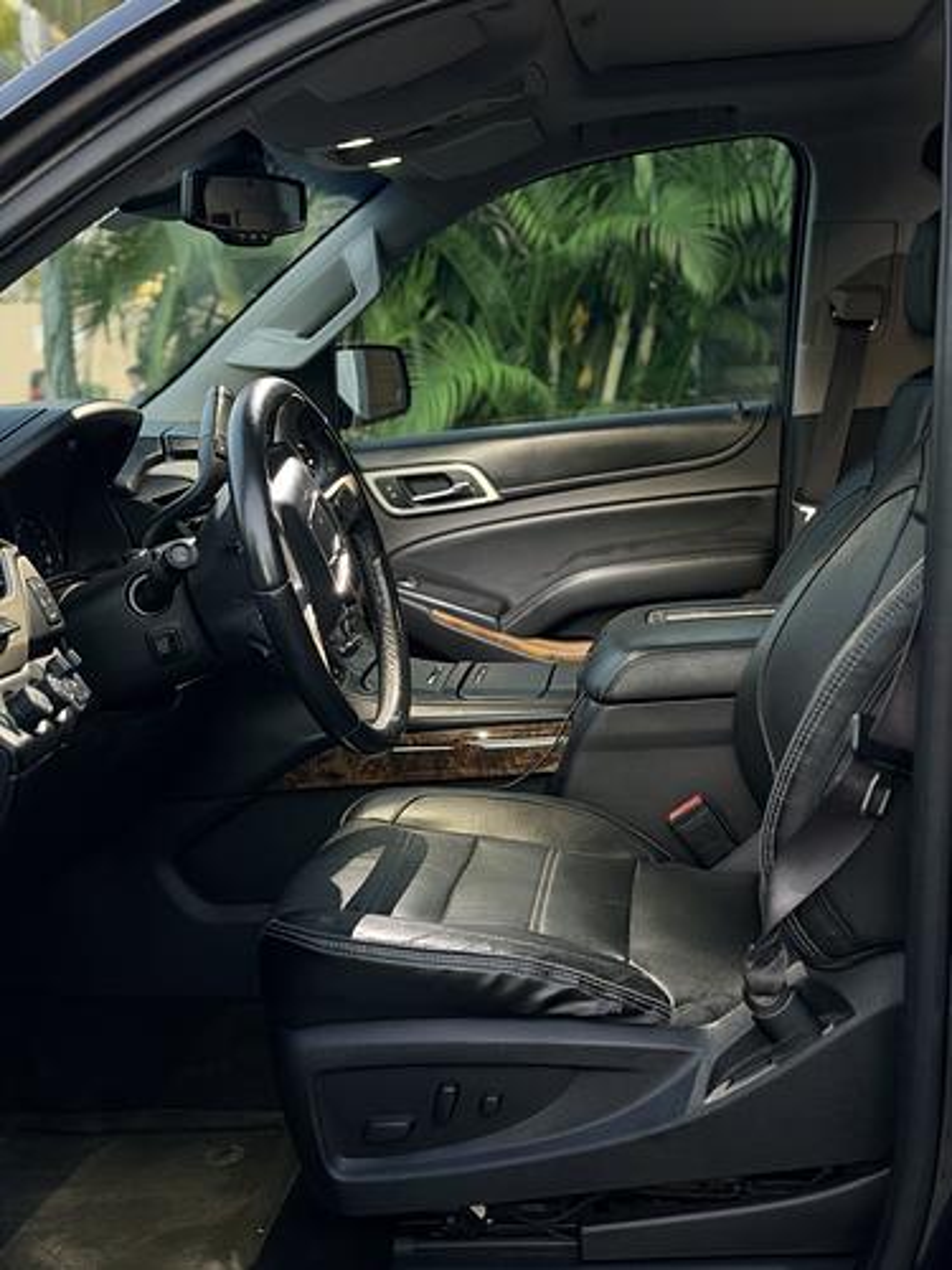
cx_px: 476
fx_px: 1760
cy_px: 635
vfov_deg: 39.7
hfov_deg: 30.3
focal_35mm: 48
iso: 1250
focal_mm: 6.76
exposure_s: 1/15
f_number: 1.78
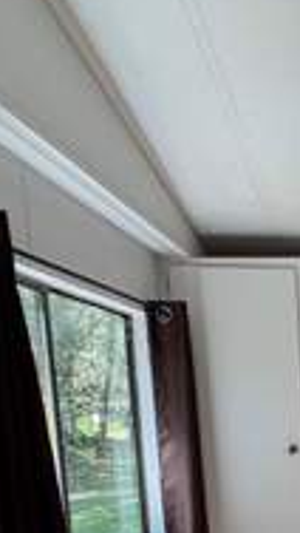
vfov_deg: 47.0
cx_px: 442
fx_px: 551
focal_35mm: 39
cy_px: 468
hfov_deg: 24.3
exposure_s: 1/120
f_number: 2.2
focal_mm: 2.22
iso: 64
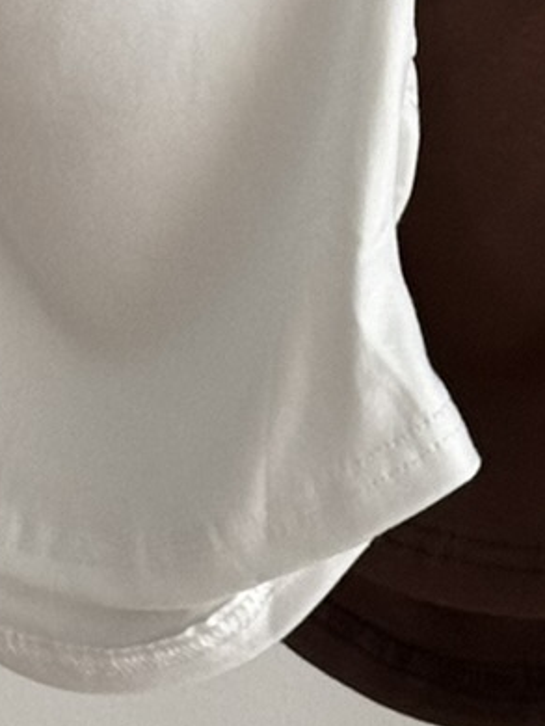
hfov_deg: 5.9
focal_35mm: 252
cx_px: 359
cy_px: -739
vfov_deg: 7.5
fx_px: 5284
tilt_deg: -6.0
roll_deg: -0.1
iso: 100
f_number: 1.78
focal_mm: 6.76
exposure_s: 1/60
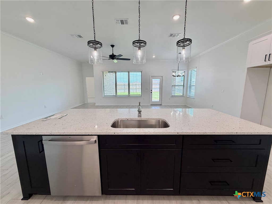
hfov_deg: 102.1
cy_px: 102
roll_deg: +0.2
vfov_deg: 85.7
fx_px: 110
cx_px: 136
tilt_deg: -8.3
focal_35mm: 14
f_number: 2.2
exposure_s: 1/120
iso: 80
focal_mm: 2.22
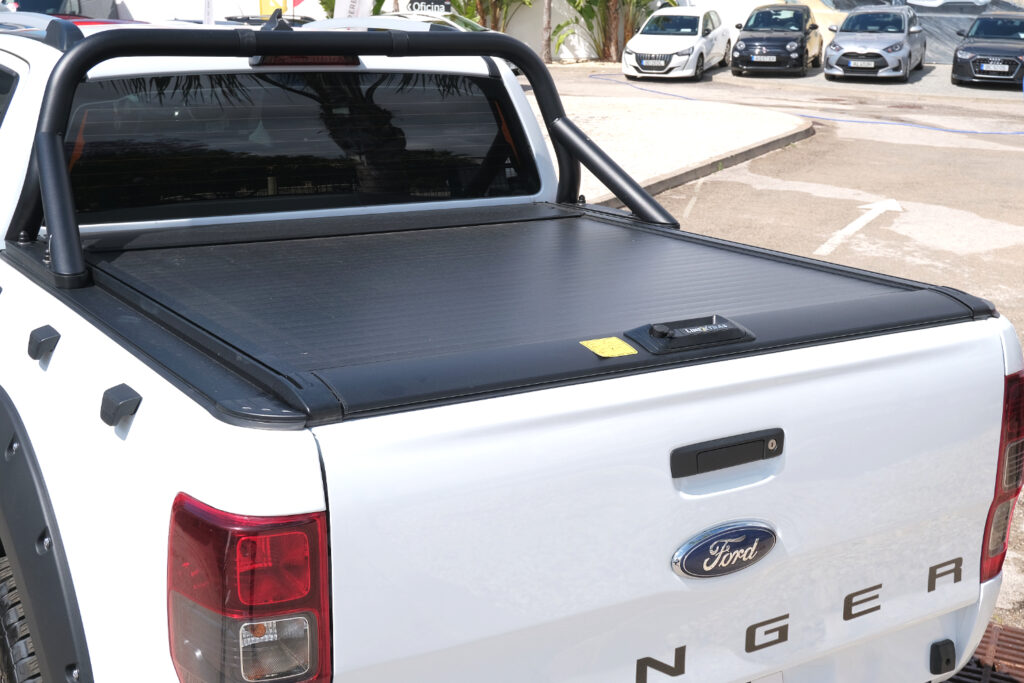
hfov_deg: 44.5
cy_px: 342
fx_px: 1252
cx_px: 512
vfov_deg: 30.5
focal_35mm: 44
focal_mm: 29.6
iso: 160
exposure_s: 1/250
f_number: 9
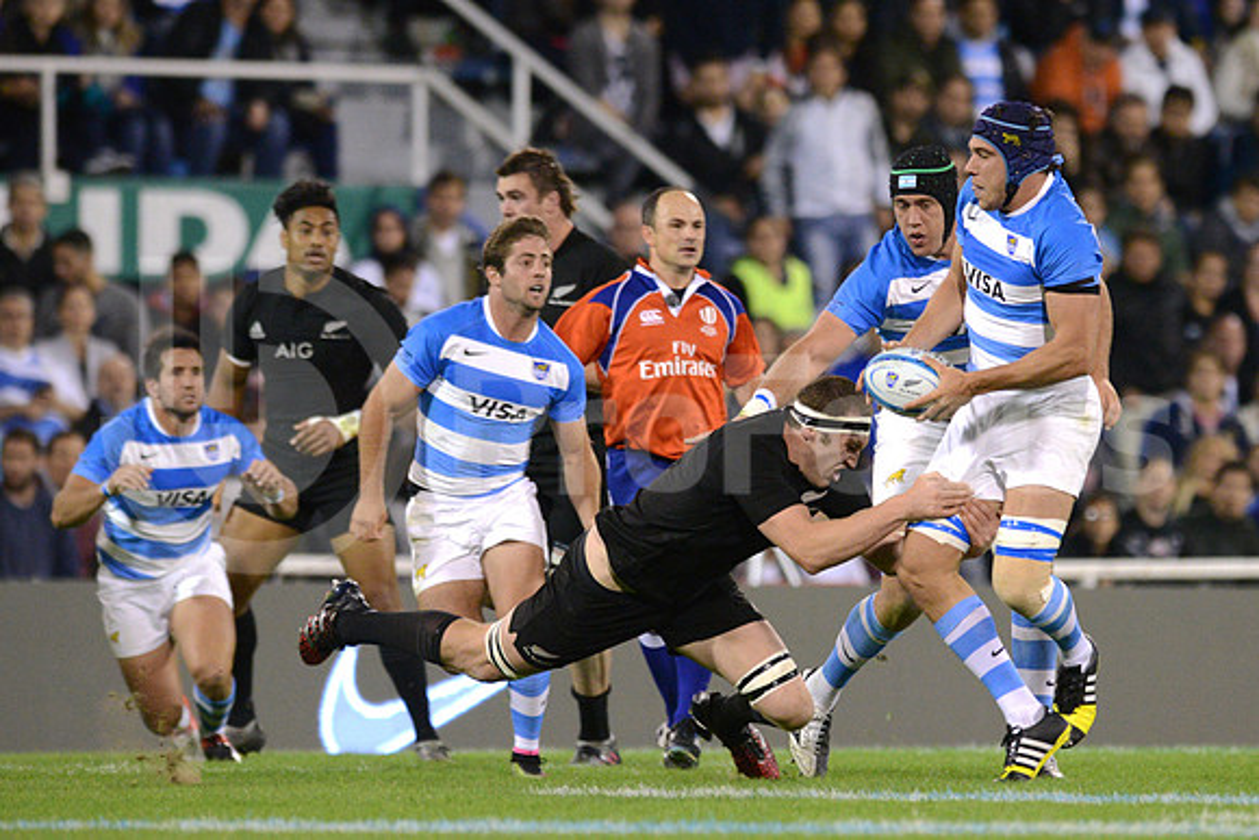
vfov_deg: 3.3
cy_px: 420
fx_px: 14691
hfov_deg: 4.9
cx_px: 630
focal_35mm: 420
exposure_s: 1/800
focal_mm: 420
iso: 4500
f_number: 4
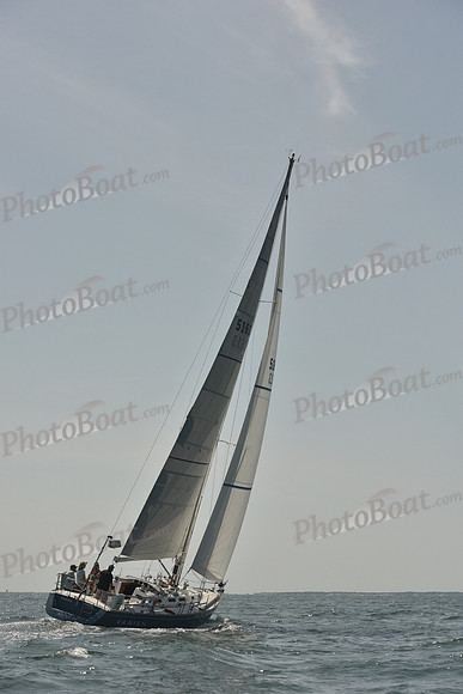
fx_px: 1350
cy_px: 347
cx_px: 232
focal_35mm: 70
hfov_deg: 19.5
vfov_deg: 28.8
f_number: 8
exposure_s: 1/1250
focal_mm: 70
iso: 320
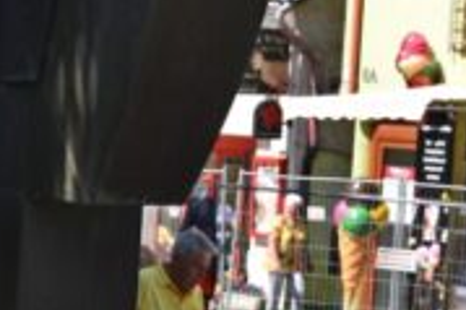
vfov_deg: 6.1
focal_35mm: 225
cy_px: 313
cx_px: 57
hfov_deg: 9.1
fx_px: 2912
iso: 250
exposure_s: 1/640
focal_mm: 35
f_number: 6.3
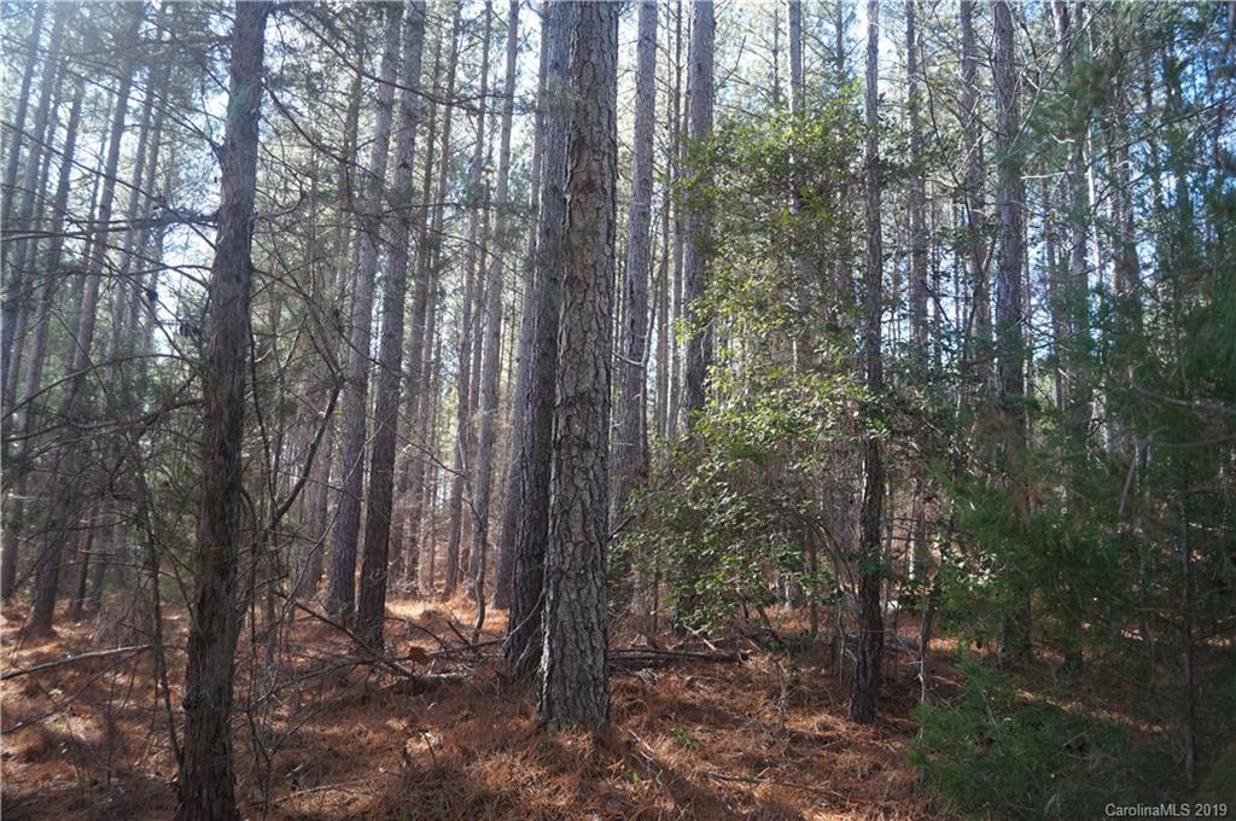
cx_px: 618
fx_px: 926
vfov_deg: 47.8
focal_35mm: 27
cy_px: 410
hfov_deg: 67.4
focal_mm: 18
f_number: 4
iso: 800
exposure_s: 1/160
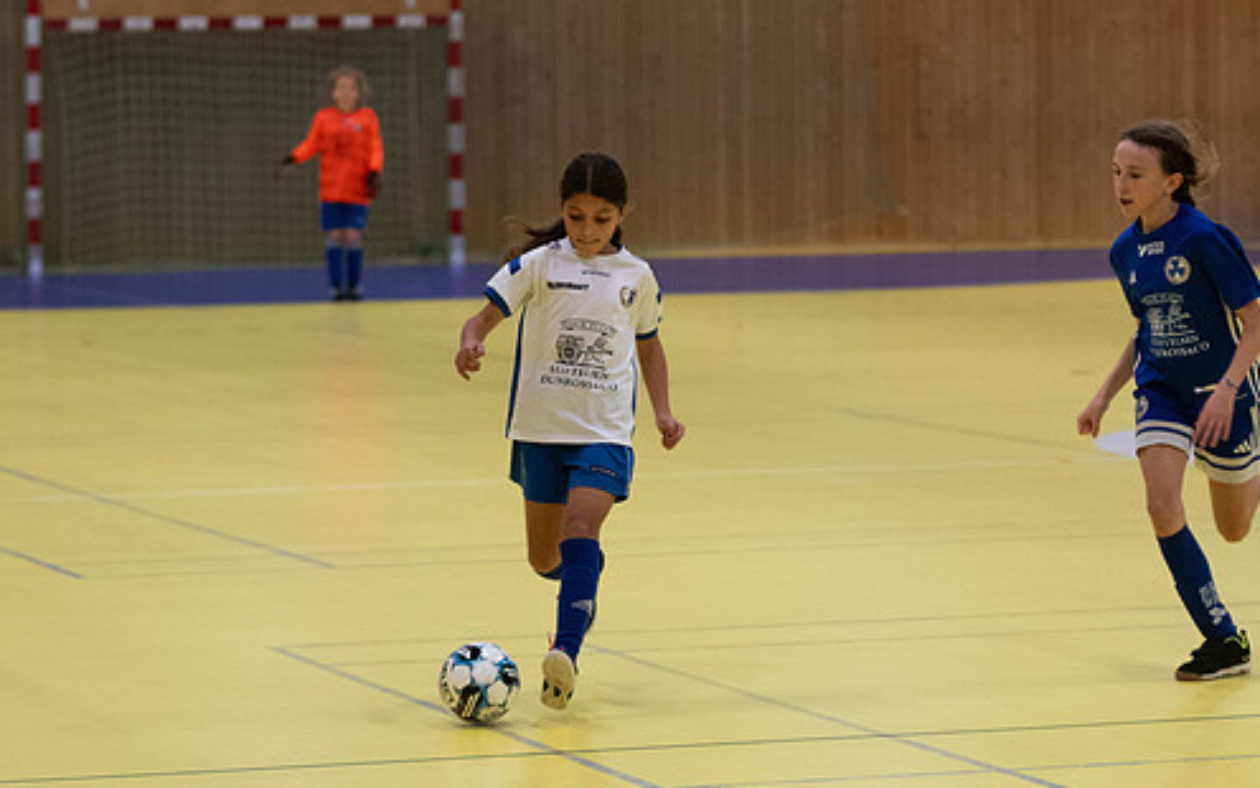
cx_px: 564
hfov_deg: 12.3
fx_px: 5838
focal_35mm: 170
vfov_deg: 7.7
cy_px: 405
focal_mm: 95
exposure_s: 1/500
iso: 2000
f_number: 3.2
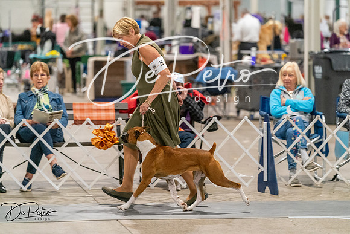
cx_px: 175
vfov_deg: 7.7
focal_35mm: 179
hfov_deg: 11.5
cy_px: 117
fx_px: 1741
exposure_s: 1/250
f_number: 3.5
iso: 6400
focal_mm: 179
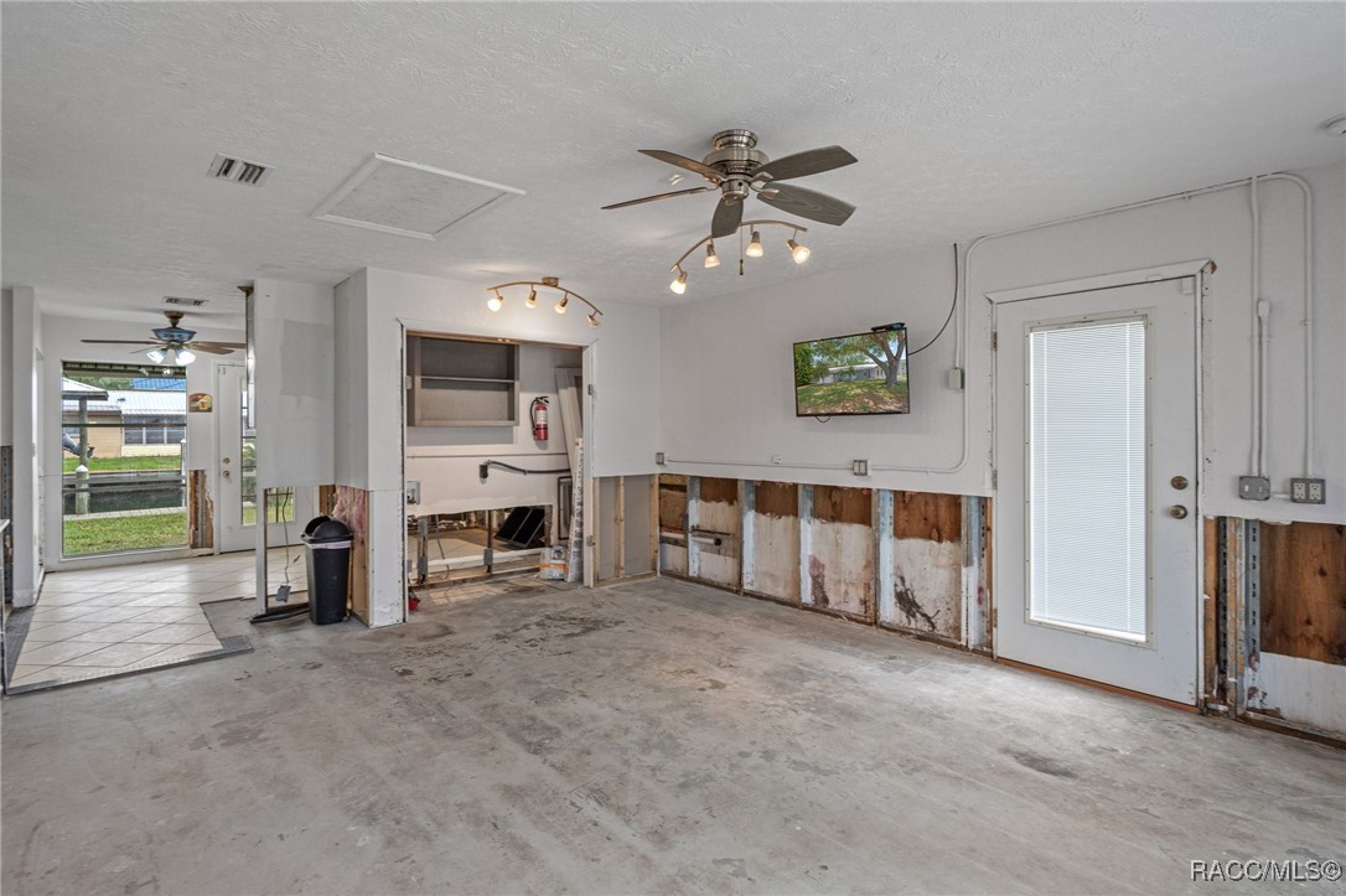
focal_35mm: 17
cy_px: 448
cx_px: 673
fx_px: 635
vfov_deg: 70.4
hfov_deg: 93.3
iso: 400
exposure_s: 1/6
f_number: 8
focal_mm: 17
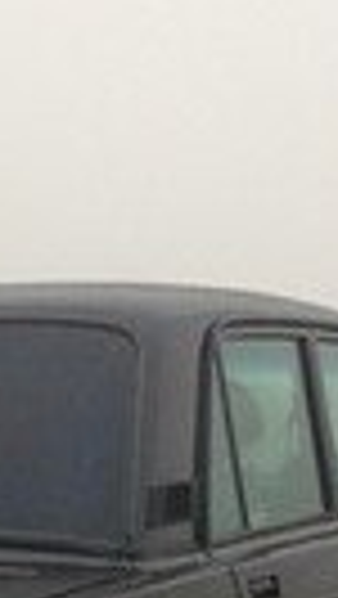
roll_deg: +3.6
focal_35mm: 118
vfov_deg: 17.1
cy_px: 782
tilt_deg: -10.8
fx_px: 1877
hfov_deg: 9.9
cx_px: -212
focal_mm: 4.15
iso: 50
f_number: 2.2
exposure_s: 1/100
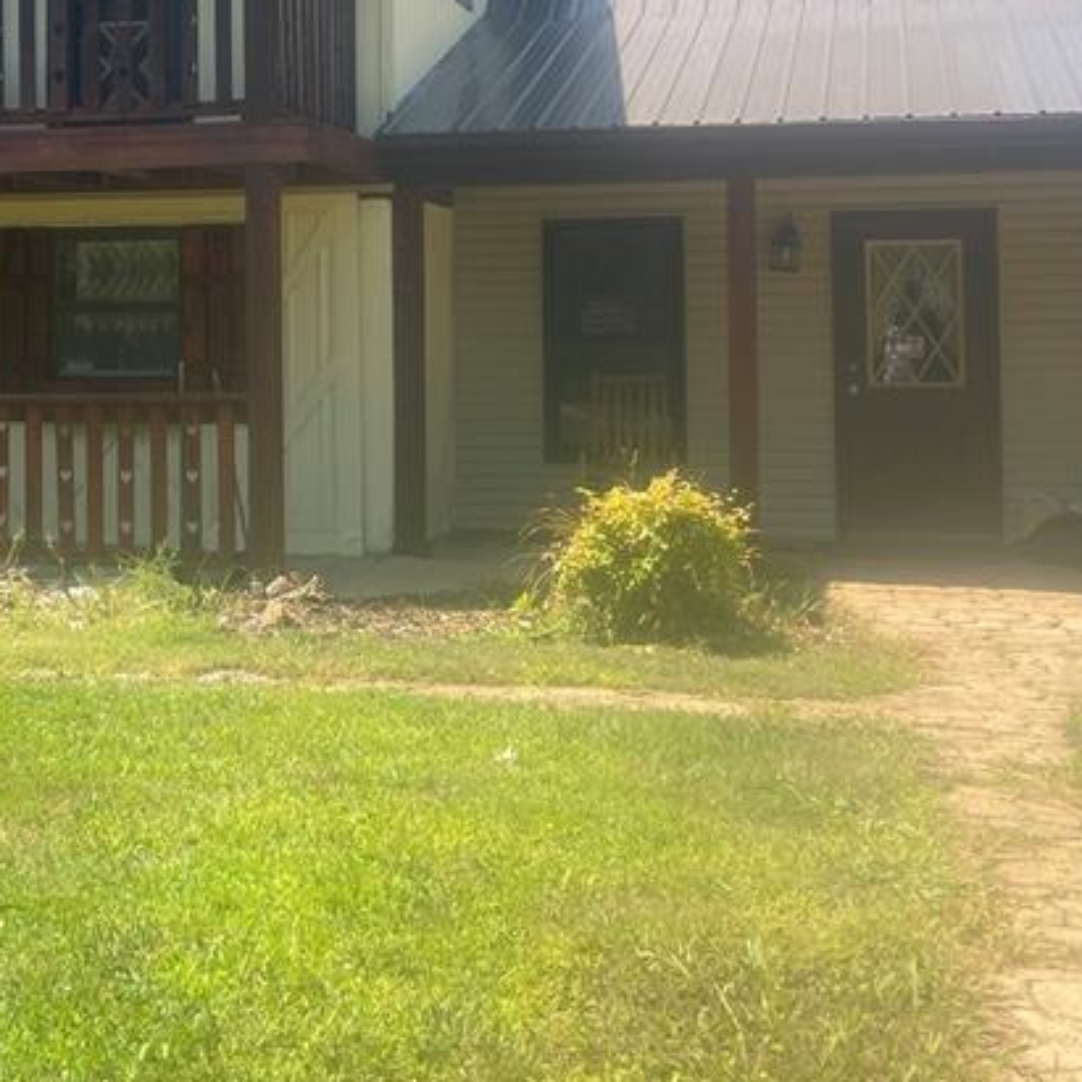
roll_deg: -0.3
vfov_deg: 30.3
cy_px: 211
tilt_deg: +0.7
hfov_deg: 30.7
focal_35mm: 55
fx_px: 1945
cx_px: 308
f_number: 1.6
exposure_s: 1/1252
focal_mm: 5.1
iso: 32
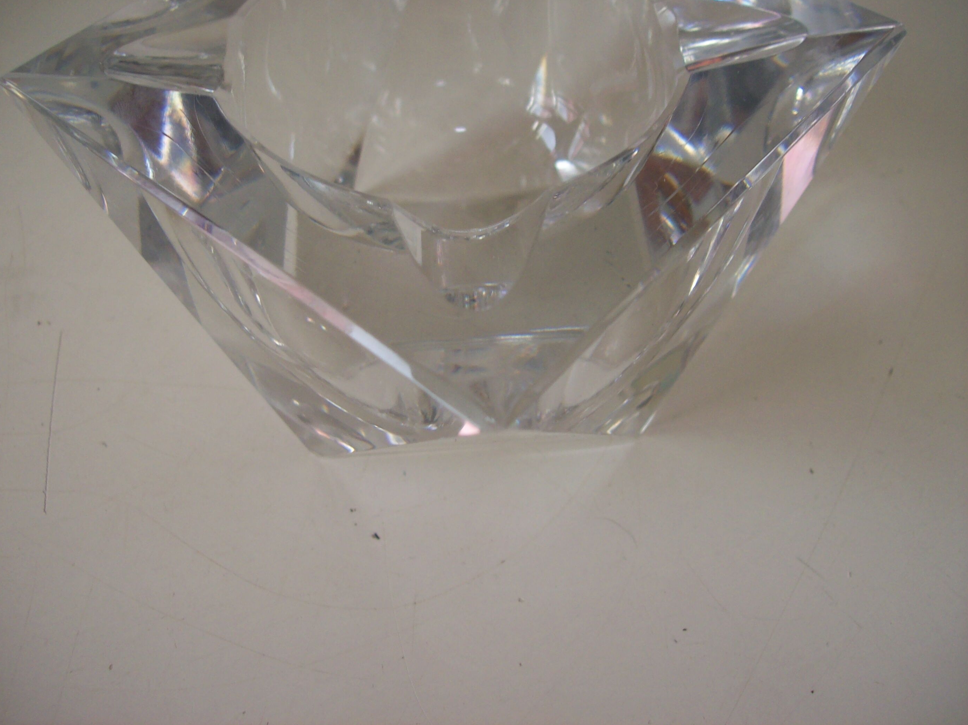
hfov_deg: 50.2
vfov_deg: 38.6
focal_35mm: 37
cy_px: 354
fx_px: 1034
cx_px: 471
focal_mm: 6
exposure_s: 1/64
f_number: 2.7
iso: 80
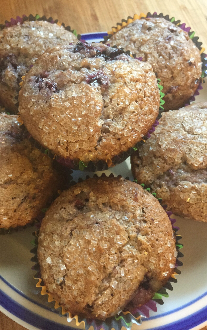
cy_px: 165
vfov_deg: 61.2
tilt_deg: -65.1
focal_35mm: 31
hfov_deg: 40.6
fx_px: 280
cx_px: 95
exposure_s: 1/24
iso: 250
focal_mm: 4.15
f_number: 2.2
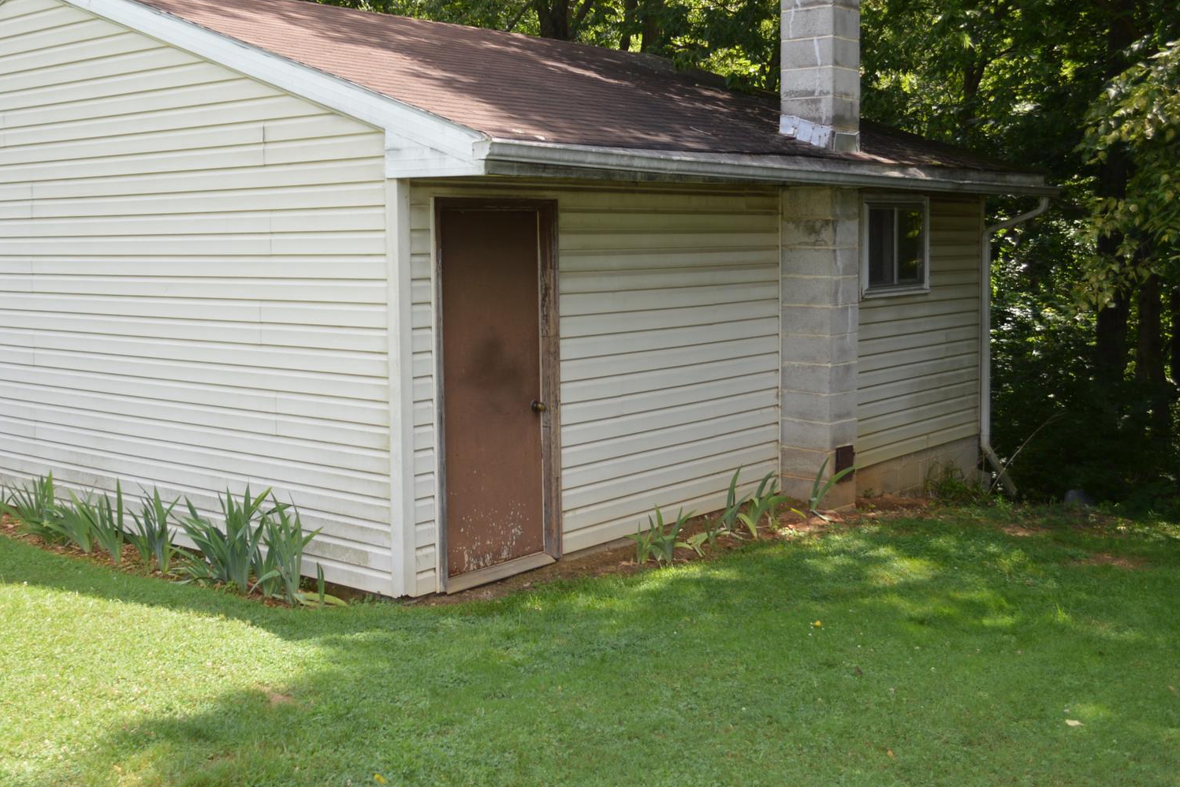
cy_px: 295
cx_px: 484
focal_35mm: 41
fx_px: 1344
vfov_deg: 32.5
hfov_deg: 47.2
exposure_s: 1/200
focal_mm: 20
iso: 100
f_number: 5
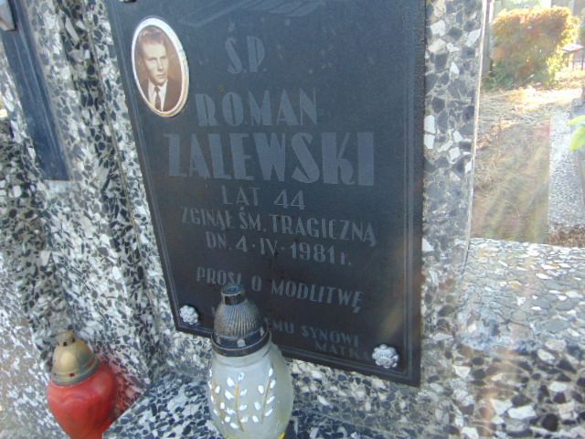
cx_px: 292
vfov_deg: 54.9
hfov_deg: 69.4
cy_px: 220
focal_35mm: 25
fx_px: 422
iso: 80
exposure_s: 1/80
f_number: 3
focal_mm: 4.5
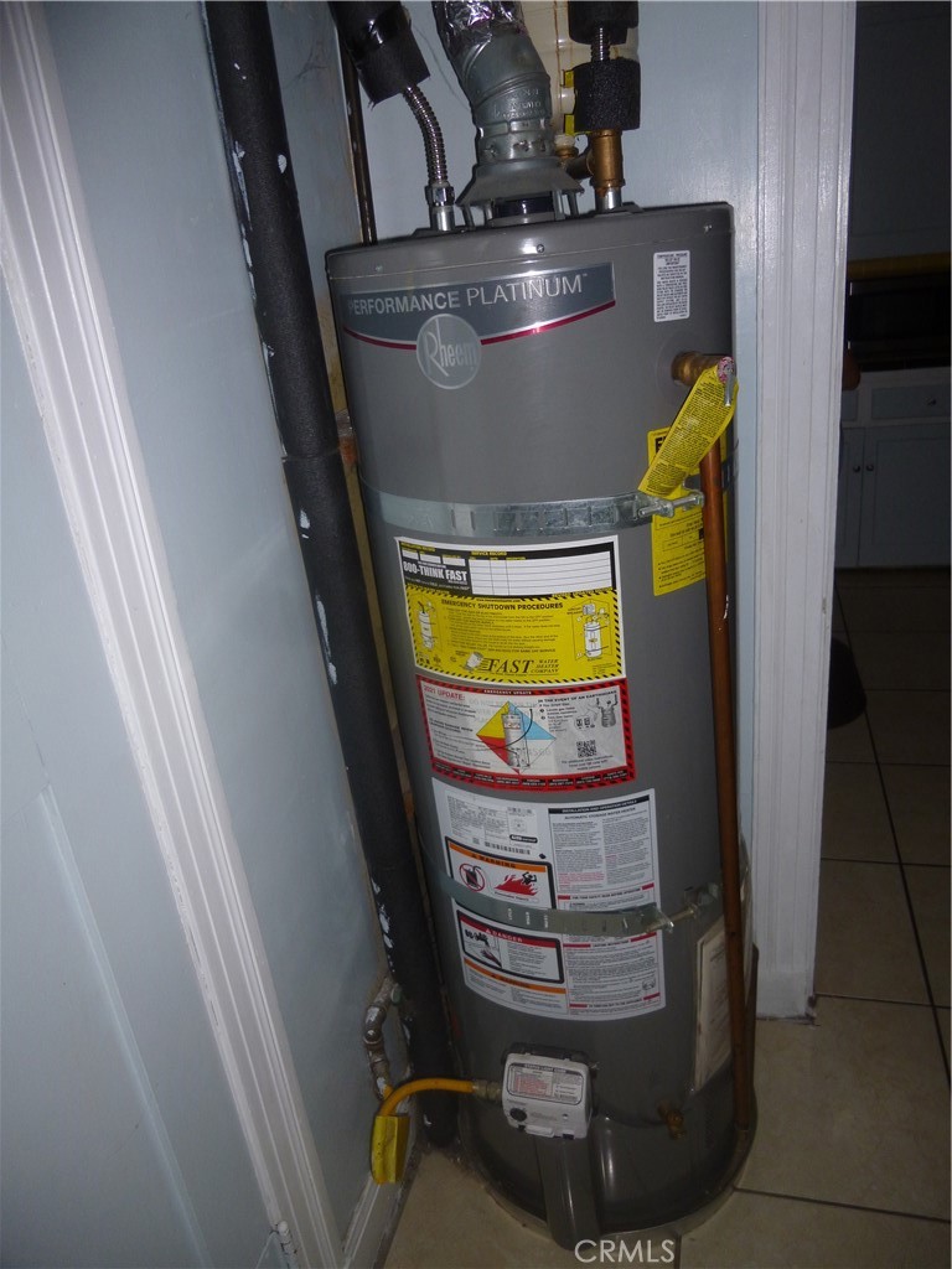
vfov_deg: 69.4
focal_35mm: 25
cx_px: 476
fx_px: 917
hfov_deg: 54.9
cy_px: 634
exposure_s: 1/60
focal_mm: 4.5
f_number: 3.1
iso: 100
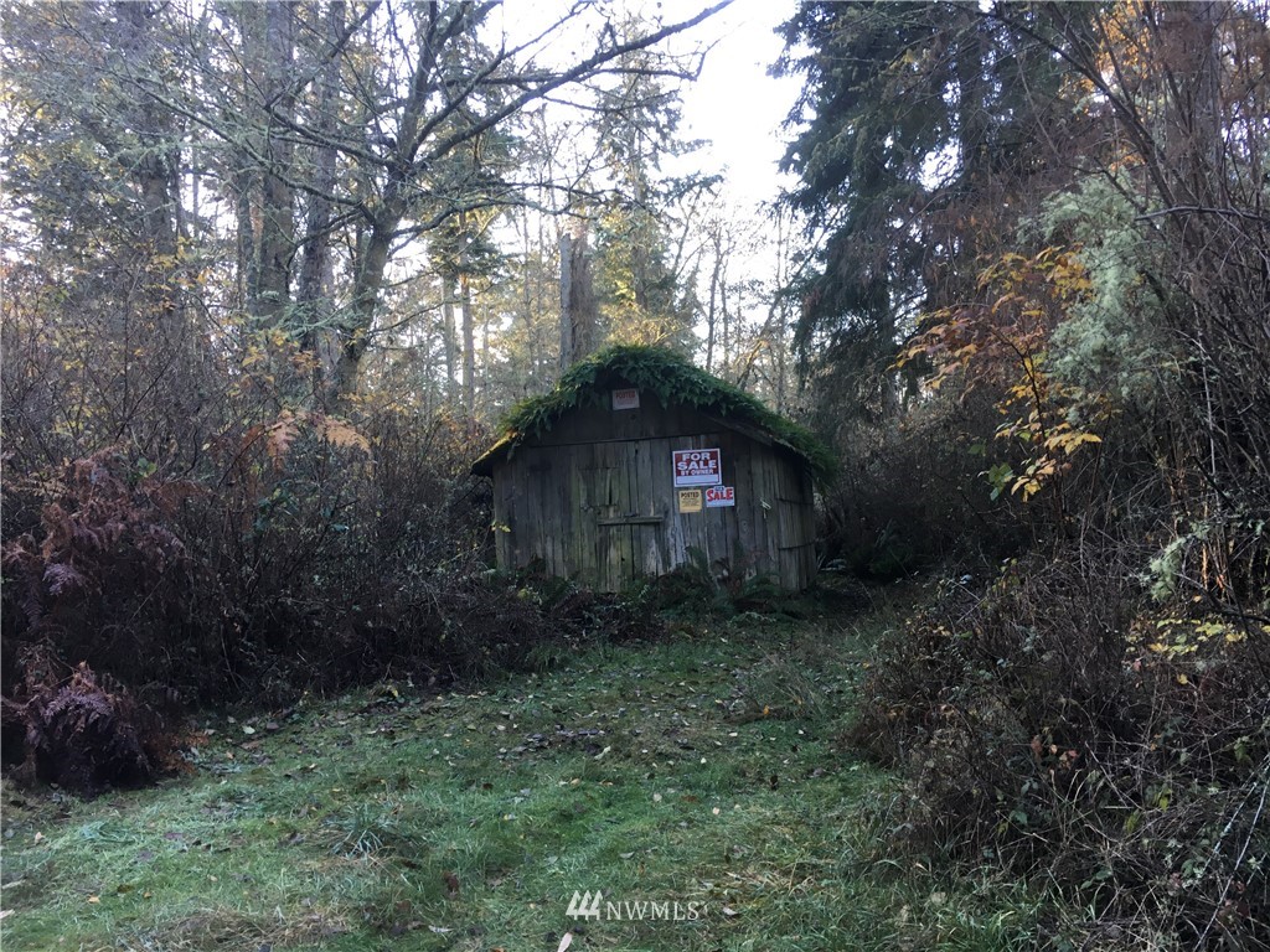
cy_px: 476
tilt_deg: +2.5
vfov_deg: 48.2
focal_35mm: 29
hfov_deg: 61.7
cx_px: 635
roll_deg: +1.6
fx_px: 1064
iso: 25
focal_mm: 4.15
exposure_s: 1/30
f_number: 2.2
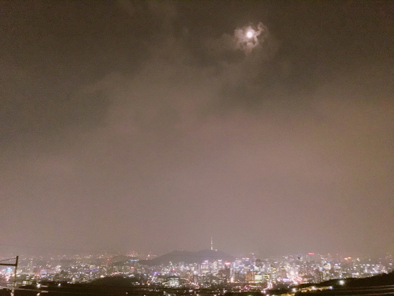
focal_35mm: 29
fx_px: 330
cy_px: 148
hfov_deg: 61.7
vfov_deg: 48.2
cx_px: 197
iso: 1000
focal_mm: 4.15
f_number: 2.2
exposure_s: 1/15
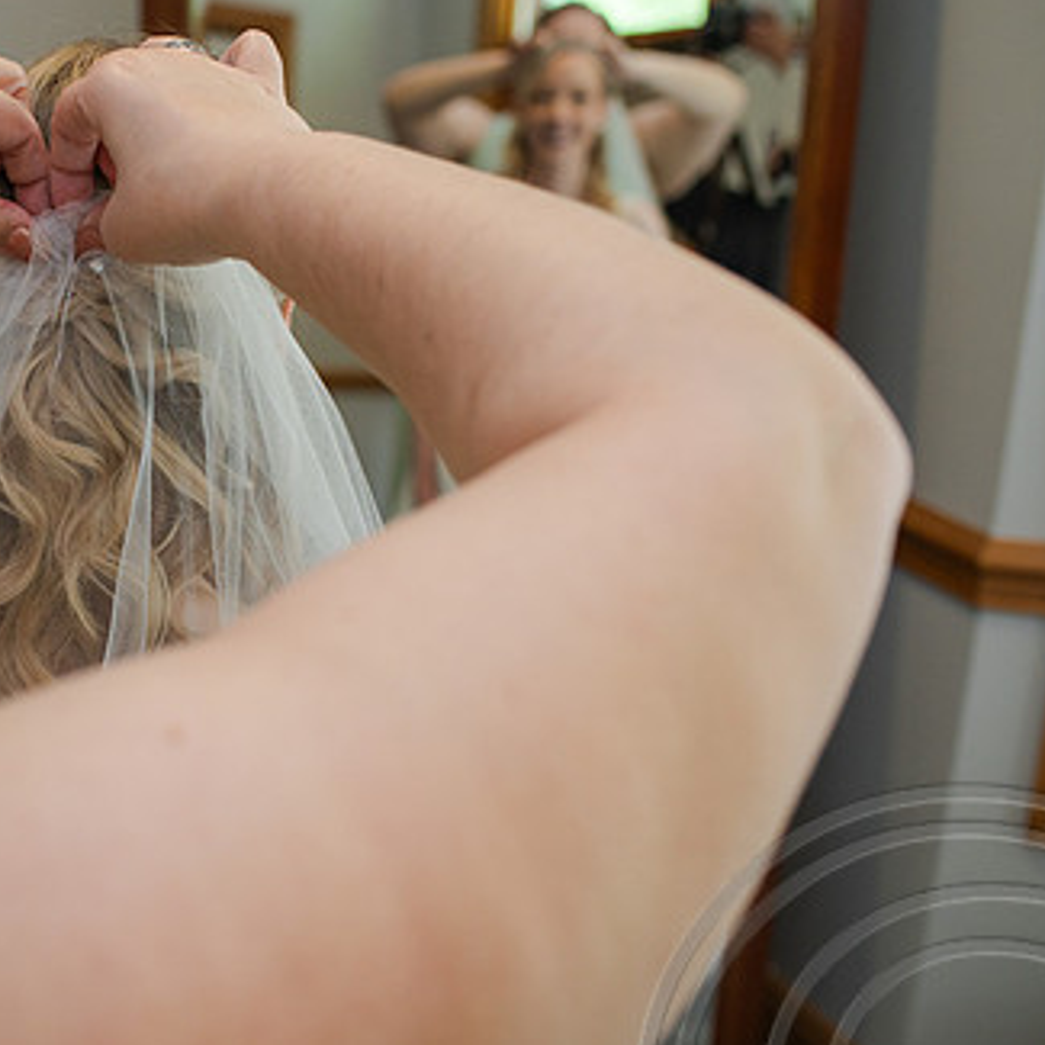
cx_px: 135
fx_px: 1810
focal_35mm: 53
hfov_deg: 31.0
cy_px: 553
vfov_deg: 32.2
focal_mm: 35
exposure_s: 1/200
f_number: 3.5
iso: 800
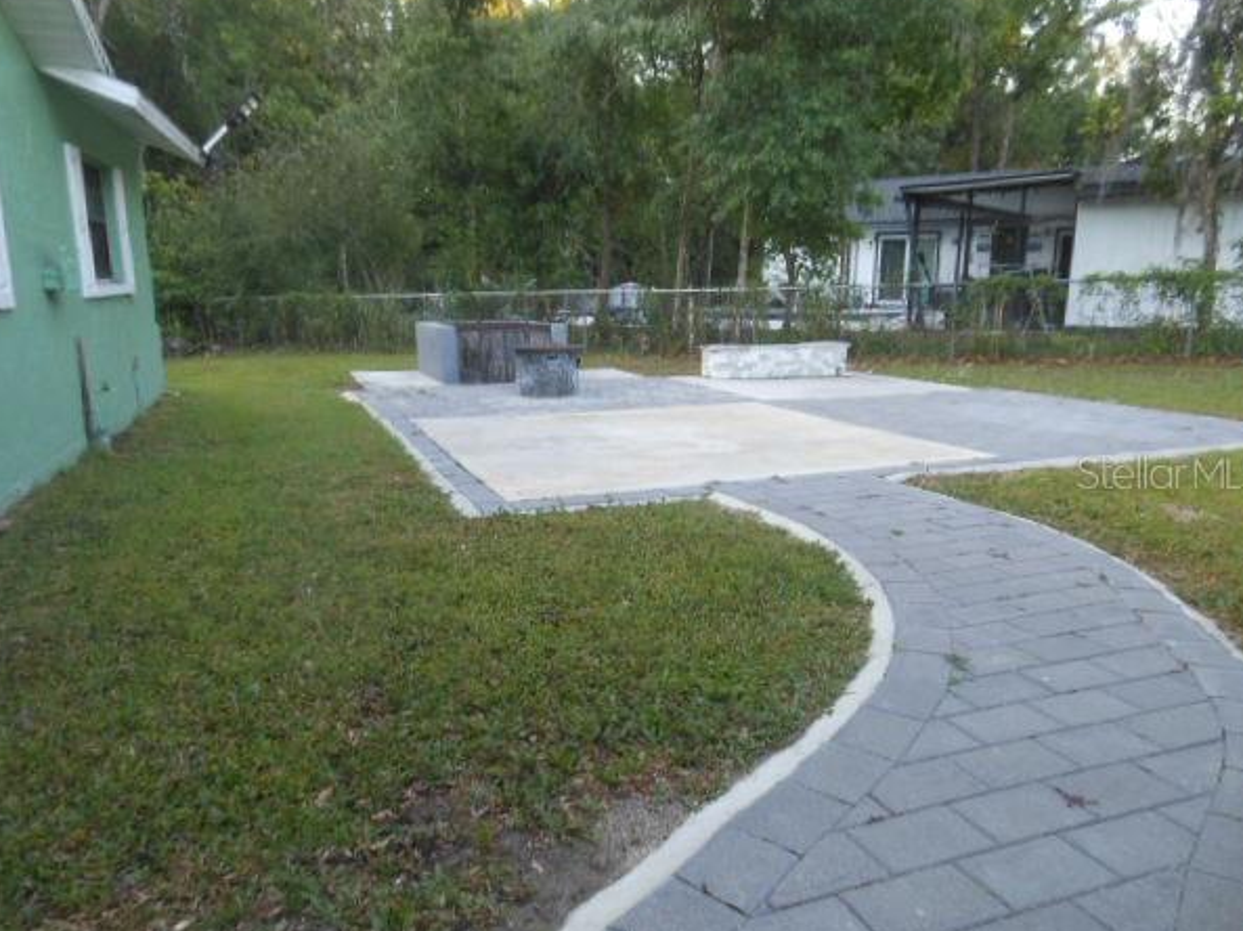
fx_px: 969
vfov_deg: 51.3
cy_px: 472
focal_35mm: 27
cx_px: 604
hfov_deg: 65.3
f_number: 3.2
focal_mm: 4.5
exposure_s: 1/30
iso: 125
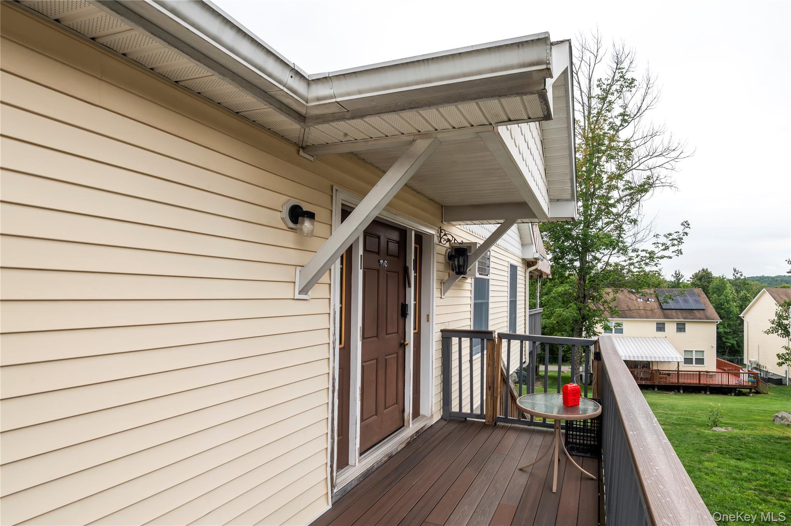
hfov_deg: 96.8
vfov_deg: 73.7
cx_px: 396
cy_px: 263
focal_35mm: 16
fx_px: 351
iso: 1000
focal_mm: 16
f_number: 14
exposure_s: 1/200
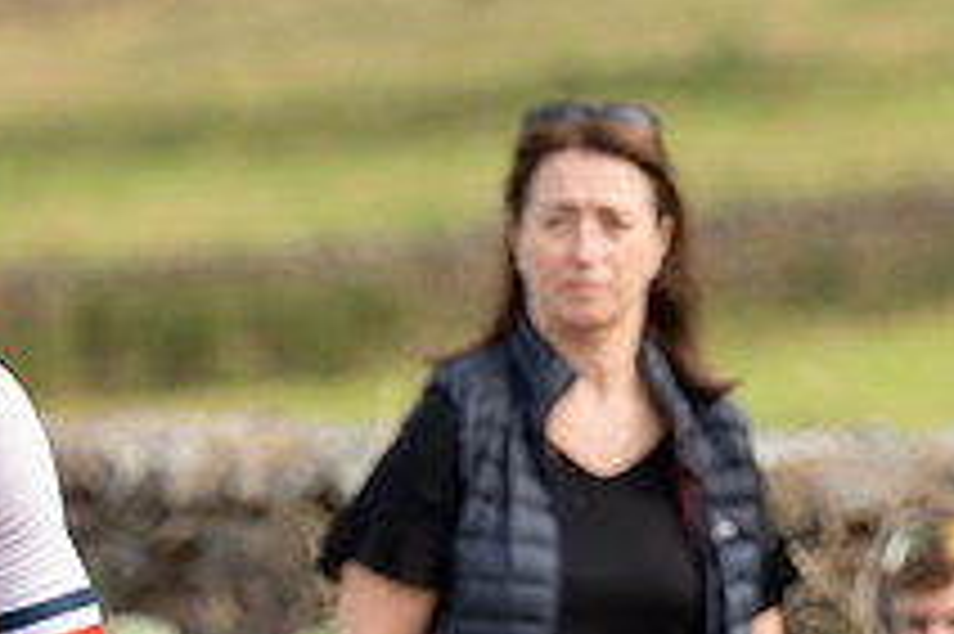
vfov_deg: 2.8
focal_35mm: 499
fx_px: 13213
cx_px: -104
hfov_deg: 4.1
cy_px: 389
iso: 320
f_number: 4.5
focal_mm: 182
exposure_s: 1/800
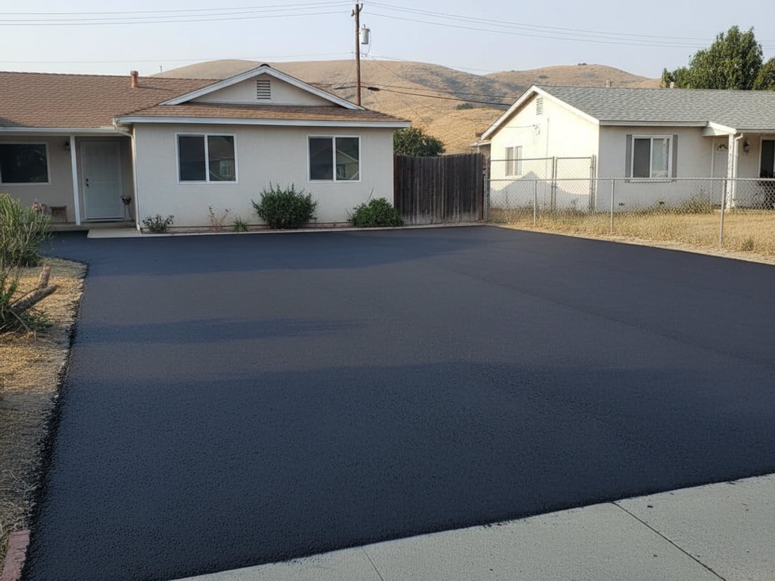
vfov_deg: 56.8
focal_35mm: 24
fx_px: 537
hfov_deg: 71.6
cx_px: 388
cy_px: 290
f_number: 1.78
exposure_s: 1/963
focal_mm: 6.8
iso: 179
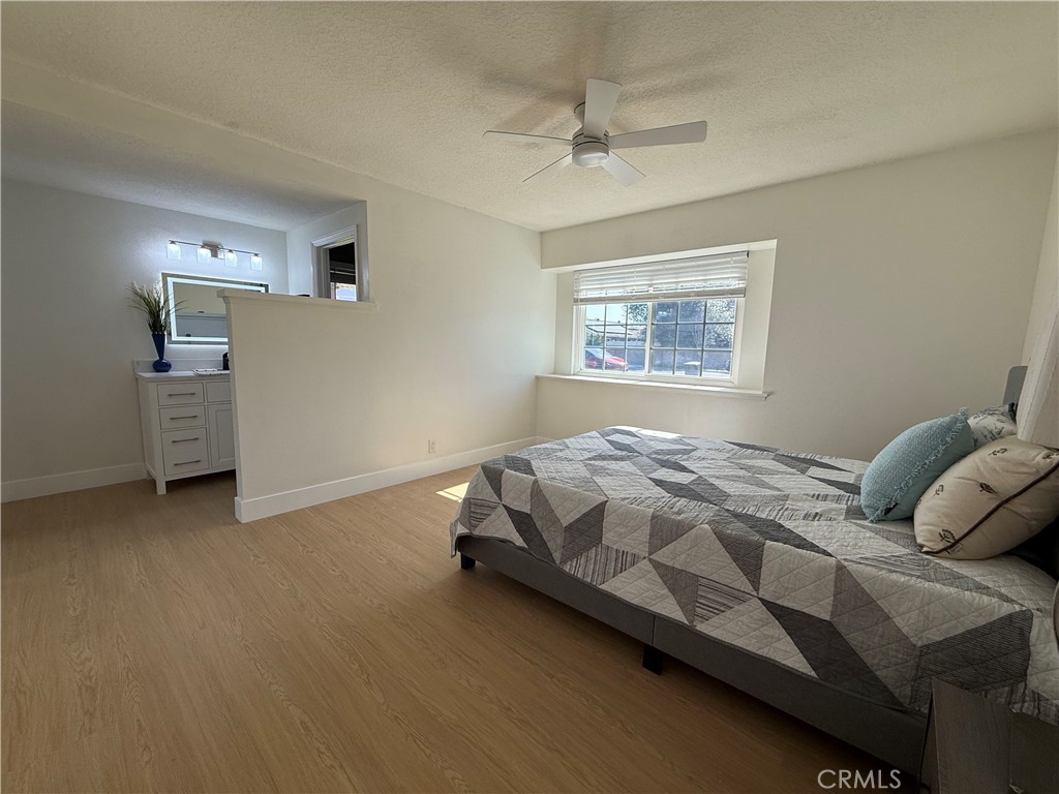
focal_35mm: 14
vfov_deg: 85.7
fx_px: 428
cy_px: 397
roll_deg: -1.8
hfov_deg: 102.1
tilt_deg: -6.8
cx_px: 530
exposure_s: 1/230
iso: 50
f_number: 2.2
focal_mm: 2.22
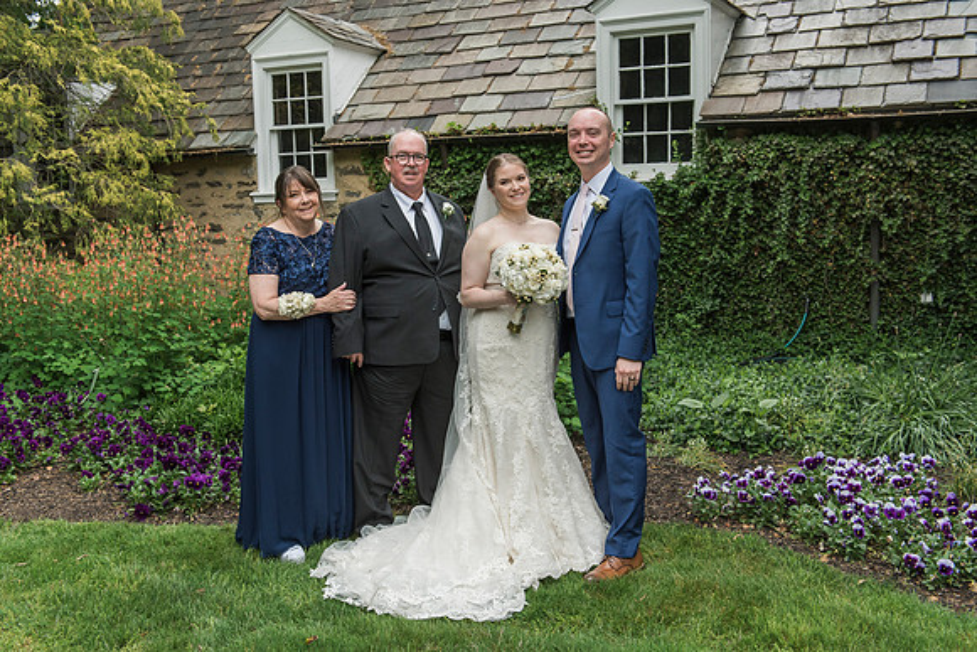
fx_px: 1052
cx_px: 481
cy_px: 323
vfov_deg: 34.4
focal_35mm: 39
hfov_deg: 49.8
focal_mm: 38
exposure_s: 1/400
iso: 500
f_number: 5.6
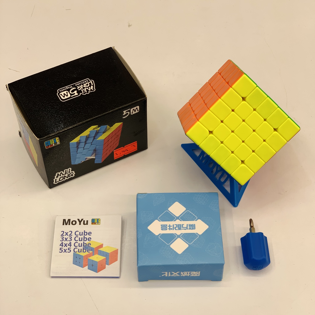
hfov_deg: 27.7
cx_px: 159
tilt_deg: -53.5
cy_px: 168
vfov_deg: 27.7
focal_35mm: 62
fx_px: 638
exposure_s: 1/100
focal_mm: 6
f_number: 2.4
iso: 25
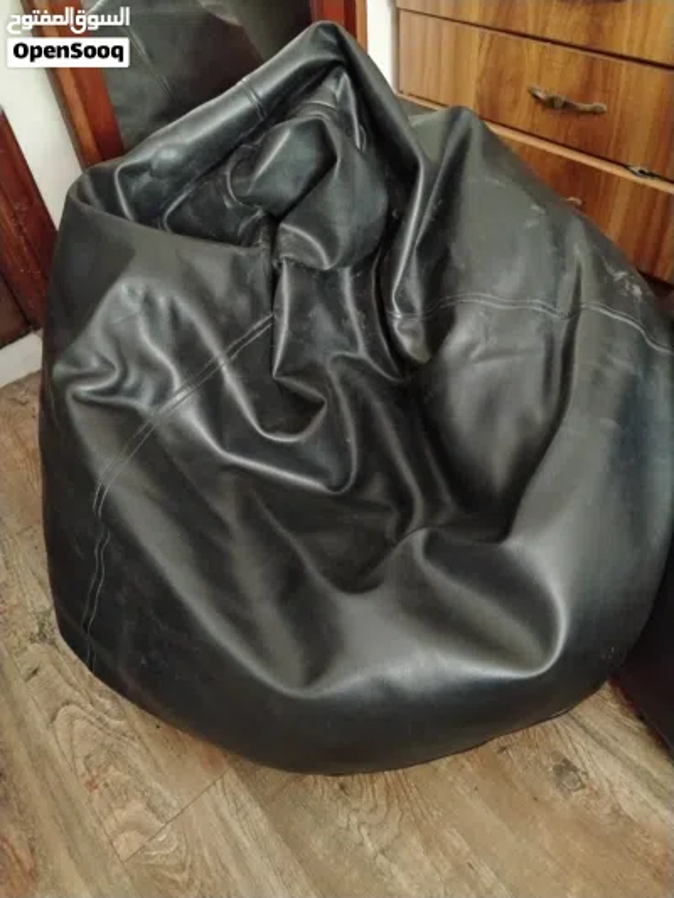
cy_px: 449
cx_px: 337
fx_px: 623
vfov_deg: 71.6
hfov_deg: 56.8
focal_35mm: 24
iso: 6656
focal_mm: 5.25
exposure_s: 1/25
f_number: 1.75
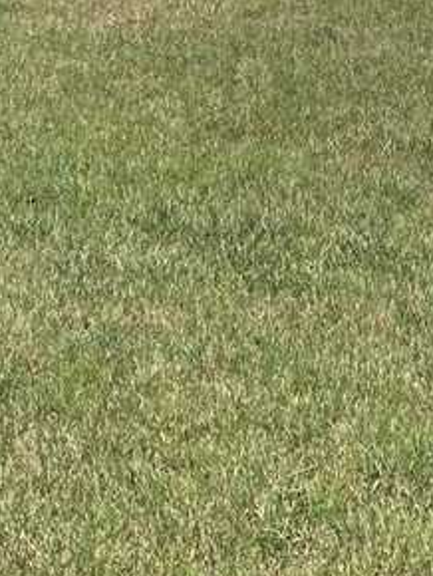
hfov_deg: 16.9
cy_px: -99
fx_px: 1432
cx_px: 391
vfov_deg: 21.3
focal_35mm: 86
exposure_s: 1/3040
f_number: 1.8
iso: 32
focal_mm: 4.25
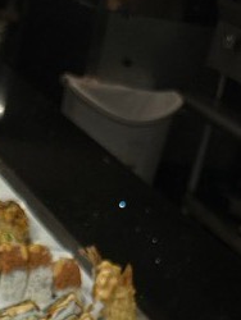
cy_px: 700
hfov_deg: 12.6
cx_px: -54
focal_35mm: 115
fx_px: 1066
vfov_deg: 13.7
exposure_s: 1/816
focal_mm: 6.86
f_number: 1.78
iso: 80
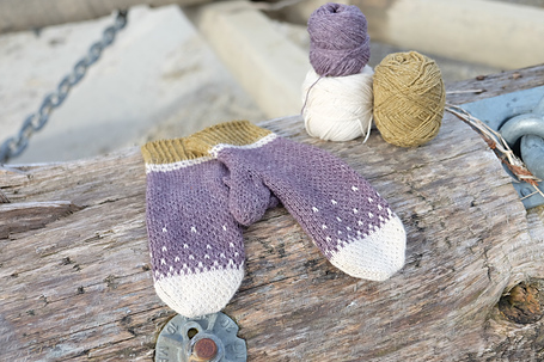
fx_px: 665
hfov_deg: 44.5
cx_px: 297
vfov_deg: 30.5
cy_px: 192
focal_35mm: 44
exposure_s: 1/150
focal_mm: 26.5
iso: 200
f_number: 3.6
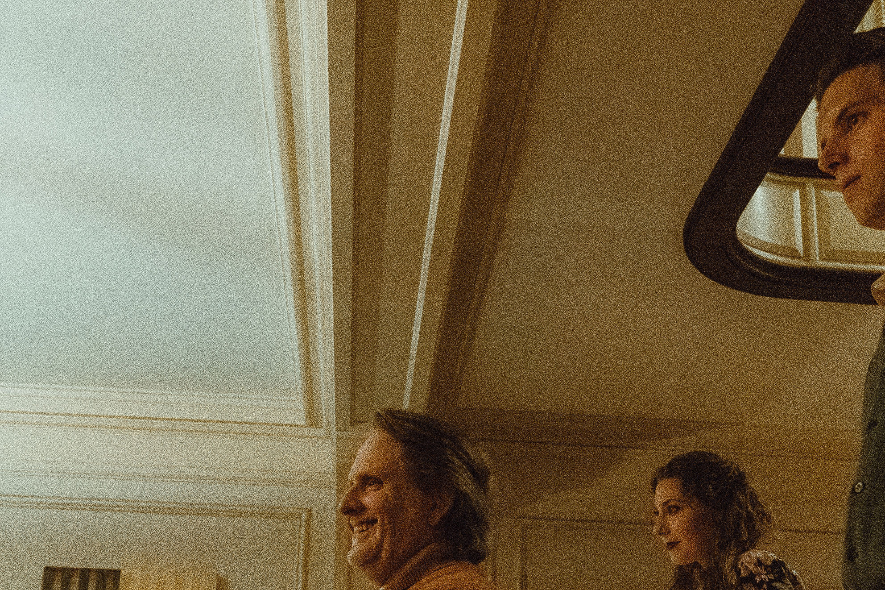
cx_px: 507
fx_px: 1204
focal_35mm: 49
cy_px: 525
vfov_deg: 26.6
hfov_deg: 40.3
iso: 10000
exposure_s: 1/60
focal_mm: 18
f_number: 4
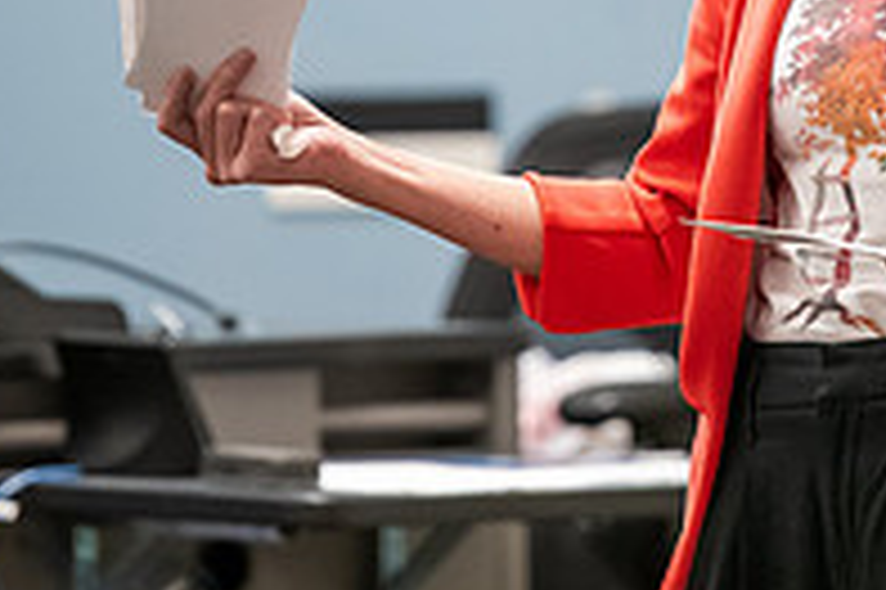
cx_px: 841
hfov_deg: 3.8
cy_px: -187
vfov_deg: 2.5
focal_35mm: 545
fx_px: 13402
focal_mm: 185
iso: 2500
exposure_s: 1/200
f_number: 3.2
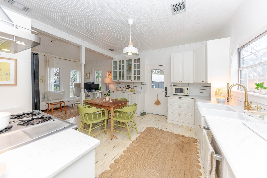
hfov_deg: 112.6
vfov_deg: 90.0
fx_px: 89
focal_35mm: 12
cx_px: 134
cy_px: 89
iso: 400
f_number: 4
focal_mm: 12
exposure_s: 1/100
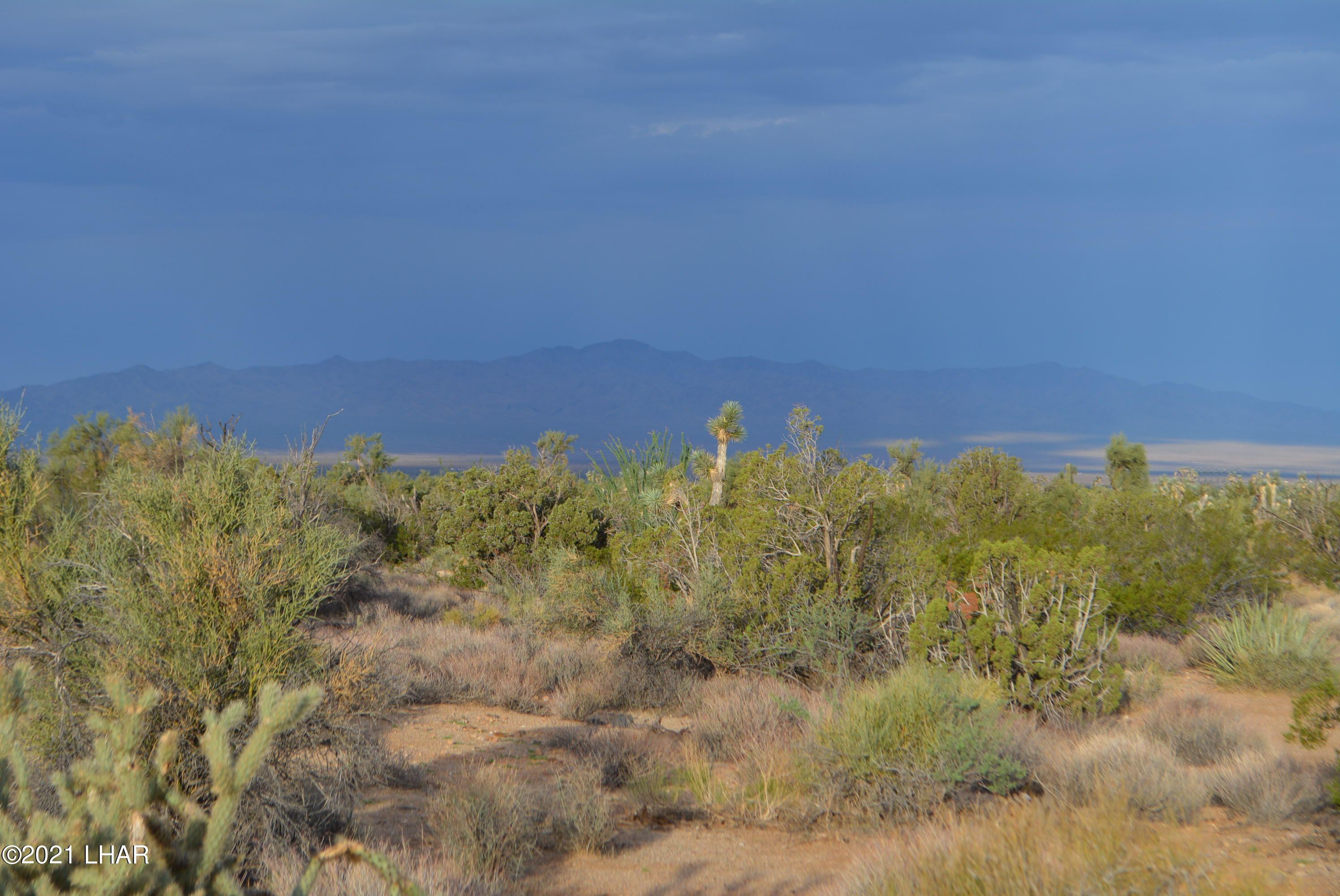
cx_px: 670
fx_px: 3073
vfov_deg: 16.6
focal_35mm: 82
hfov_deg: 24.6
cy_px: 448
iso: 180
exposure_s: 1/250
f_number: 8
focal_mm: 55
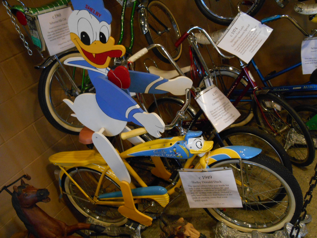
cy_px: 119
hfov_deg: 45.8
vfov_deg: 35.1
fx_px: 375
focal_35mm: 41
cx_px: 158
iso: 560
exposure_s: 1/15
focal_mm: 7.2
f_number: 3.9
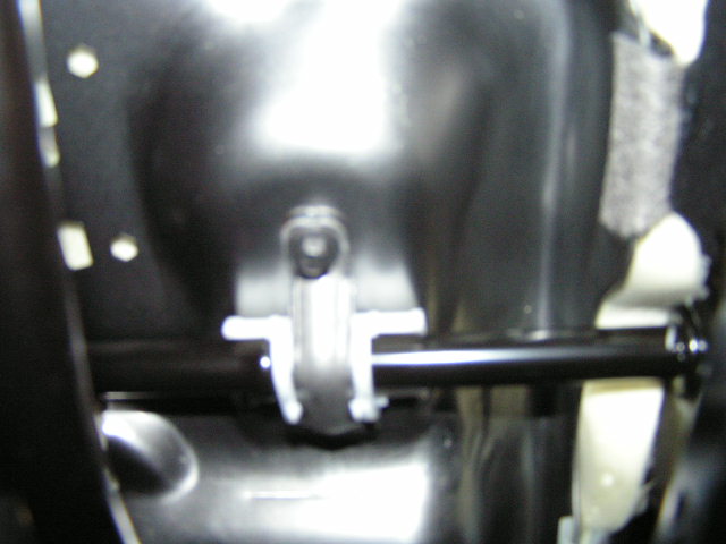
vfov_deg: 37.7
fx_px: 797
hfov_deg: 49.0
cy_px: 272
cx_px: 363
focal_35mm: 38
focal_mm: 6.3
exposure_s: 1/40
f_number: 2.8
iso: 200
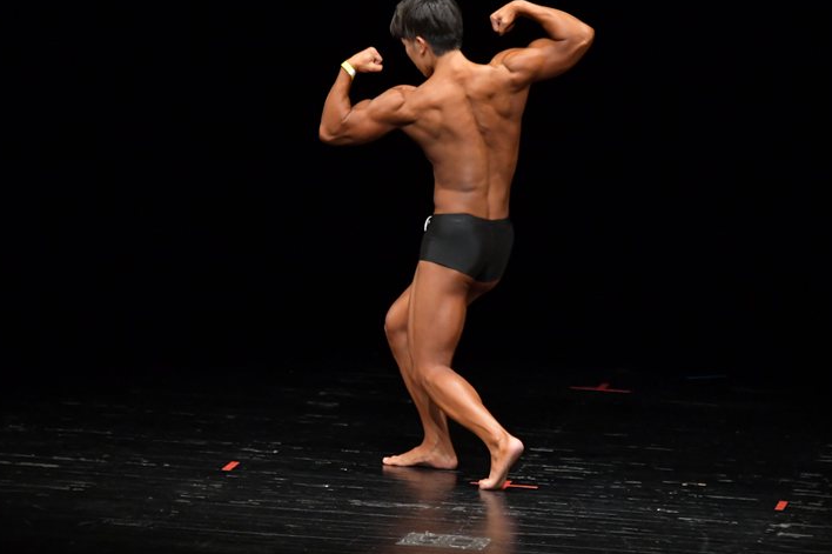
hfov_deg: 6.6
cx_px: 401
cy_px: 256
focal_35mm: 312
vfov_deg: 4.4
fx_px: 7205
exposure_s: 1/400
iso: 4000
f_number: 5.6
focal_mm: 190
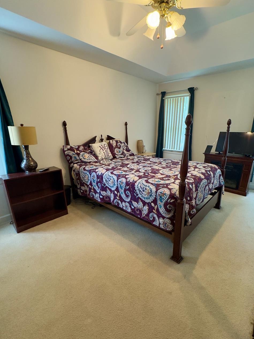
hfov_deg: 74.7
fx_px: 166
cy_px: 179
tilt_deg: -17.3
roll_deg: +0.9
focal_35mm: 17
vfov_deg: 90.9
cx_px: 128
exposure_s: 1/60
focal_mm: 2.22
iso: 400
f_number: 2.2
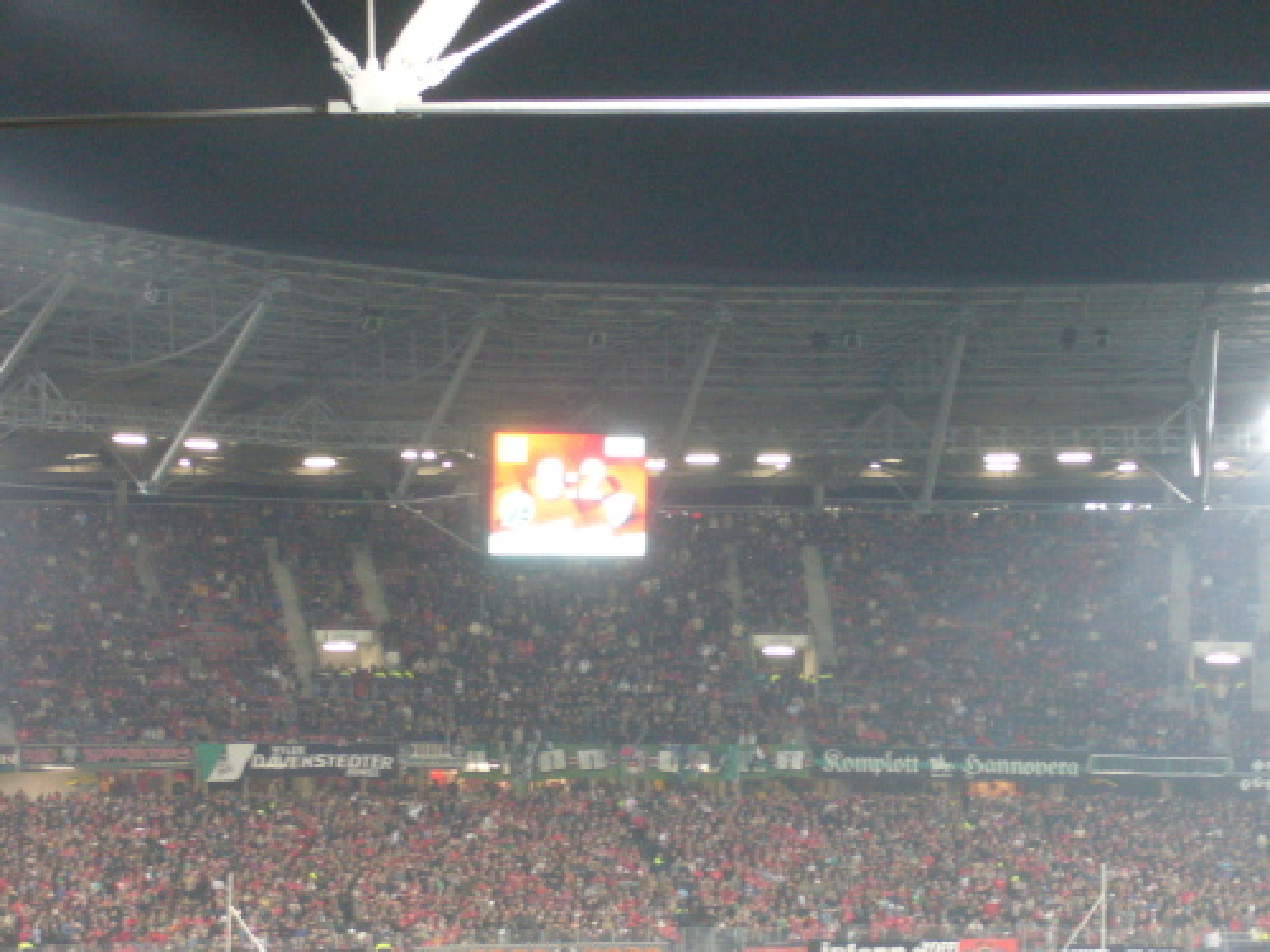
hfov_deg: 18.7
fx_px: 3852
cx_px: 635
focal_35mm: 105
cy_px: 476
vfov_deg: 14.1
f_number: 5
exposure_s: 1/8
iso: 200
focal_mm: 17.4
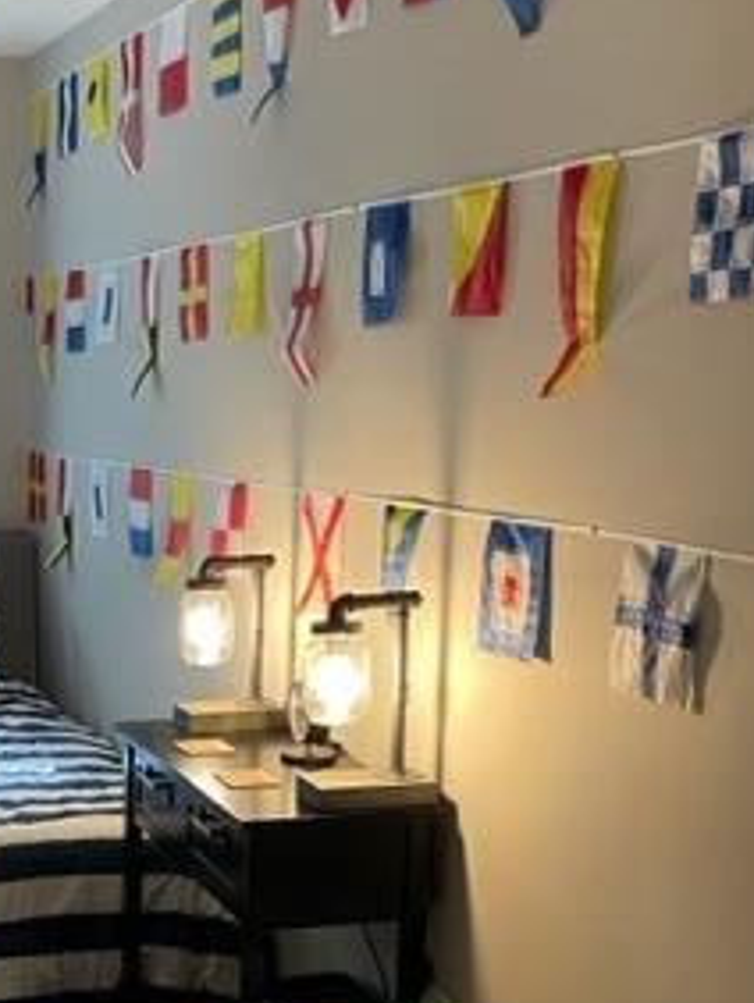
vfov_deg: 32.2
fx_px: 1711
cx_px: 64
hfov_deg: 24.1
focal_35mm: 59
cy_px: 715
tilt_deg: -12.6
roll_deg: -0.3
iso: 250
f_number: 1.6
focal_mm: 5.1
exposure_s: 1/60
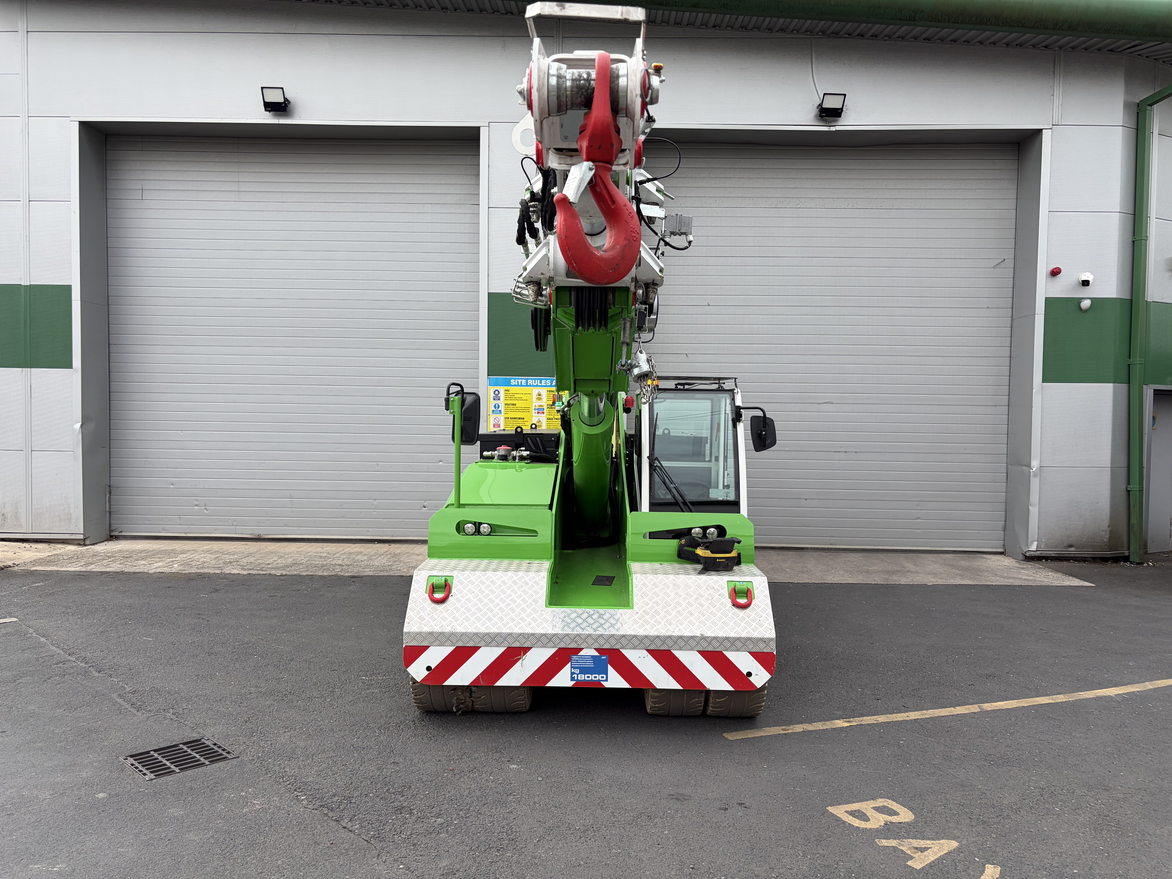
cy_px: 440
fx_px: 880
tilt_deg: -1.3
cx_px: 586
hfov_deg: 67.3
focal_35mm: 26
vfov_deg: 53.1
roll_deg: -1.1
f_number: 1.6
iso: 50
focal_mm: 5.96
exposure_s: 1/907
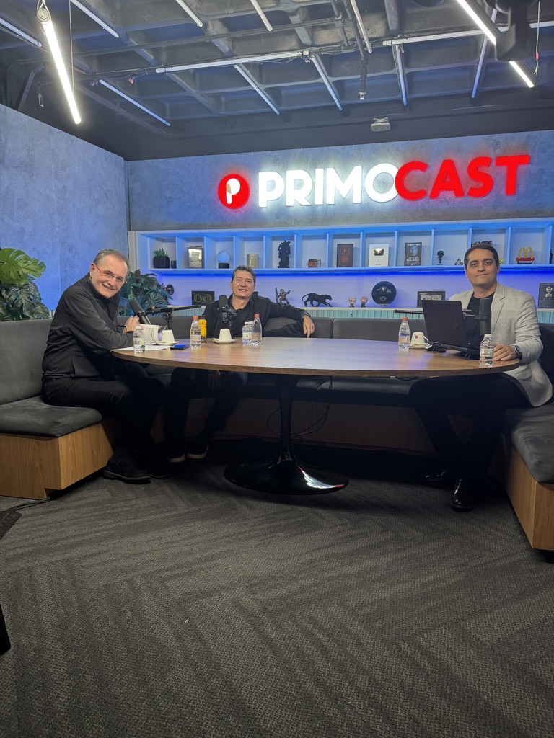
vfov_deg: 71.6
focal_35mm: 24
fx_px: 512
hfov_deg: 56.8
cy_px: 369
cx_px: 277
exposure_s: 1/60
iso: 250
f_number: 1.78
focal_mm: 6.76
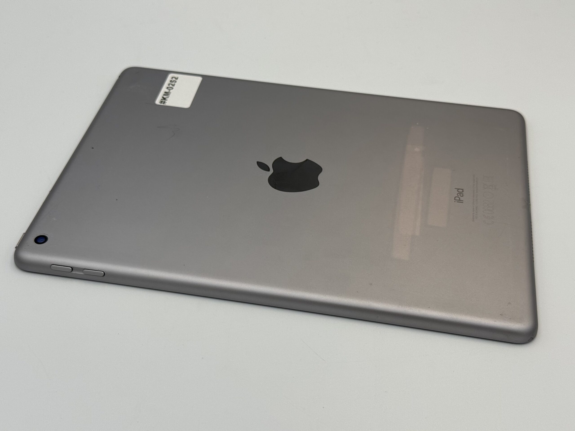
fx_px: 797
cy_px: 216
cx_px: 288
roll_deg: -0.6
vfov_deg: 30.3
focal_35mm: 48
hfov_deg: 39.7
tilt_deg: -41.6
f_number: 1.78
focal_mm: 6.76
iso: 64
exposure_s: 1/1070
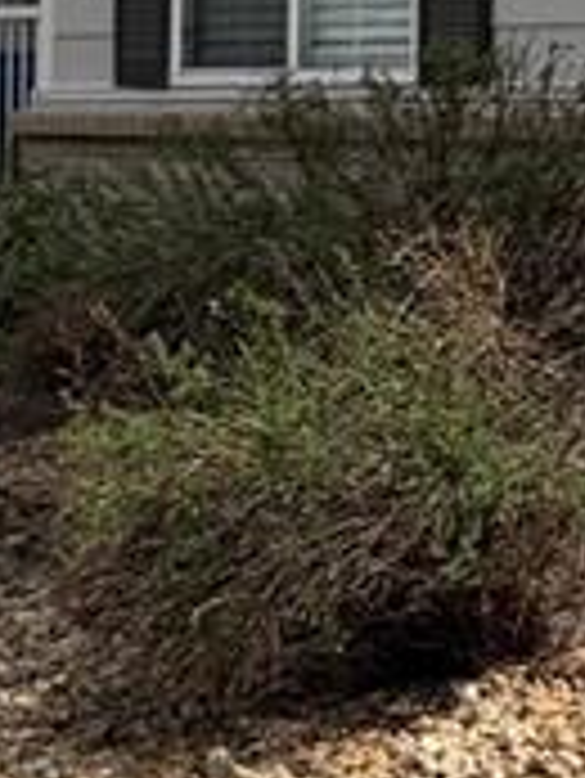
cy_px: -859
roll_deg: +3.5
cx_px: 1390
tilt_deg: +9.8
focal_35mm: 166
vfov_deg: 10.7
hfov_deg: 8.2
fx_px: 3736
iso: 80
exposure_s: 1/5714
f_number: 1.78
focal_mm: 6.76
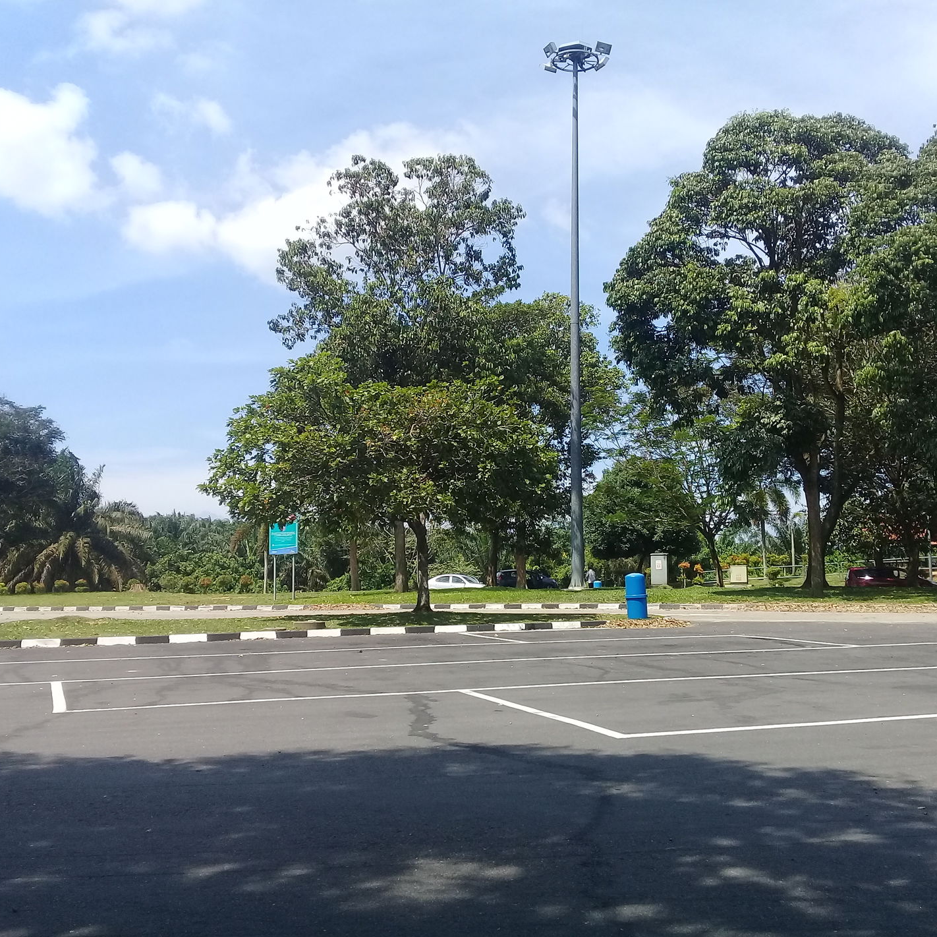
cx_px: 507
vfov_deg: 44.9
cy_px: 464
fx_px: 1133
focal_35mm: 37
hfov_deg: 44.9
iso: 50
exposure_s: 1/1048
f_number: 2.2
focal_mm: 3.3
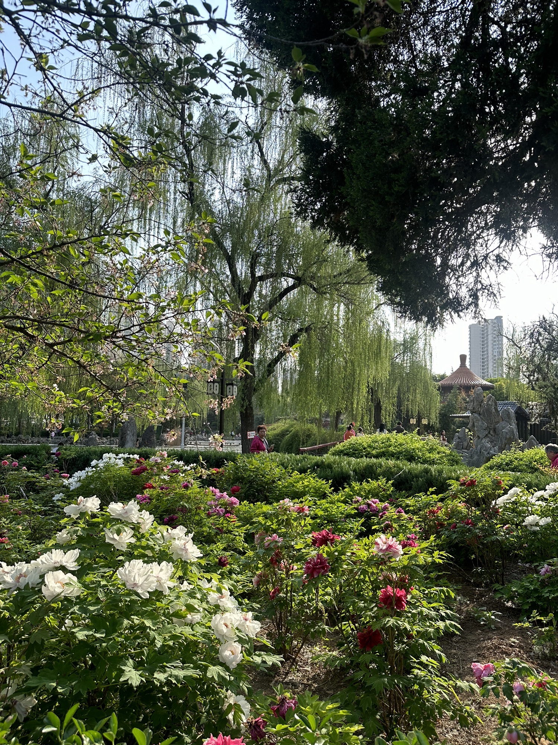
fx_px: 516
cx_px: 279
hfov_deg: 56.8
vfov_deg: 71.6
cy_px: 372
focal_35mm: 24
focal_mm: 6.86
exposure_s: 1/872
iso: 80
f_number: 1.78
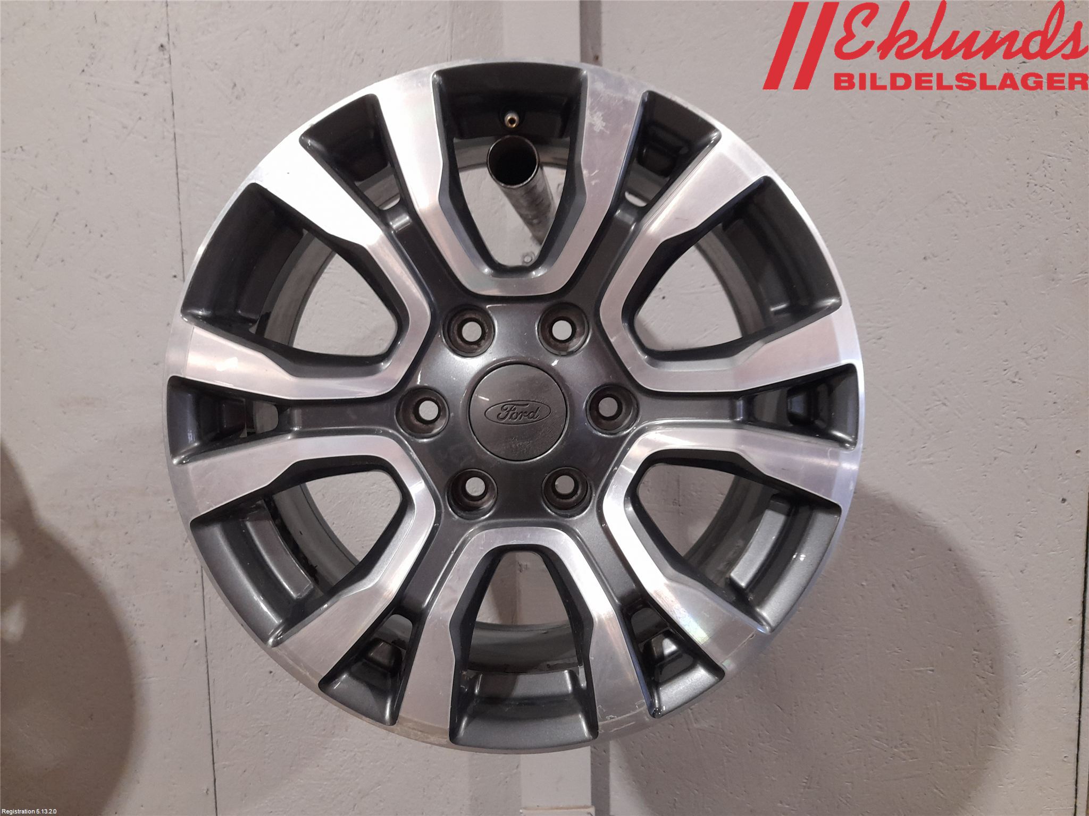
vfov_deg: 54.9
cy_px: 408
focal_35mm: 25
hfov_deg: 69.4
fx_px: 786
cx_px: 544
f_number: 2
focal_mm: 4.6
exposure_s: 1/50
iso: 250
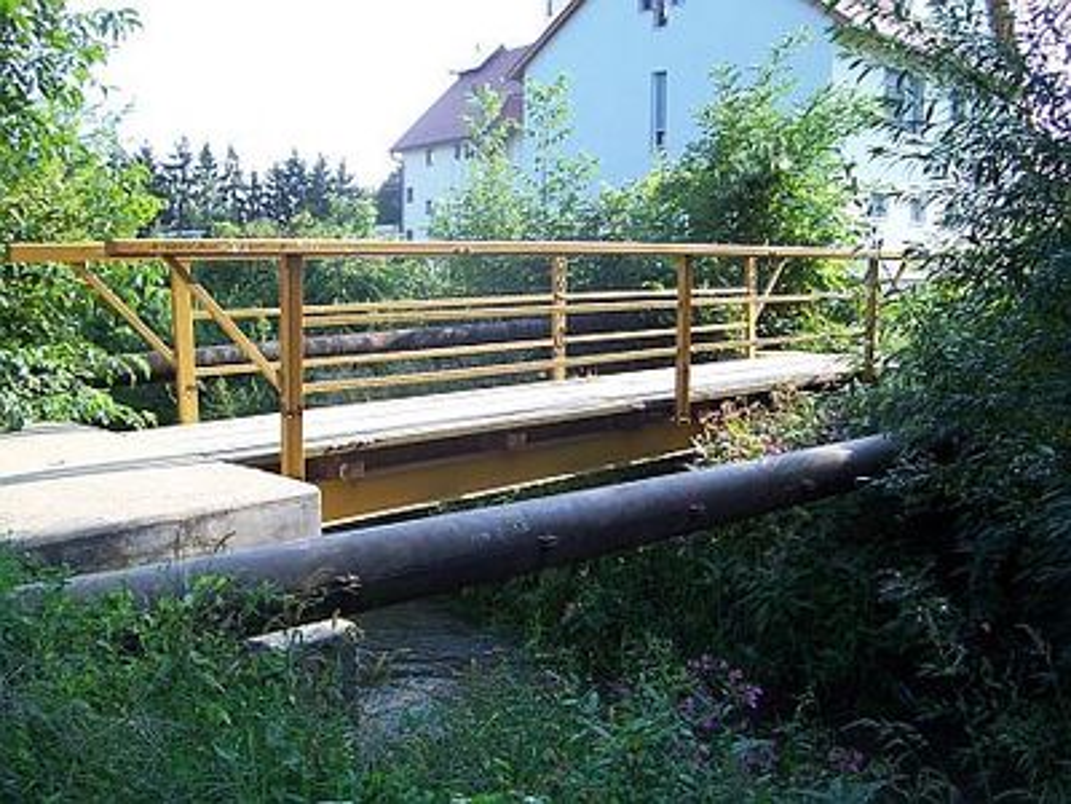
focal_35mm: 34
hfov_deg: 54.0
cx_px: 536
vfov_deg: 41.8
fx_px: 1052
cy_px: 402
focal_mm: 5.6
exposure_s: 1/250
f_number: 2.7
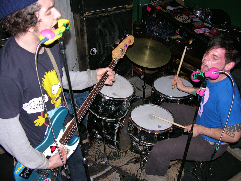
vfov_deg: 40.7
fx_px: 244
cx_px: 120
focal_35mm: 35
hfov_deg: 52.6
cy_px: 90
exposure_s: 1/60.1
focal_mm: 8.9
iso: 200
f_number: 2.8
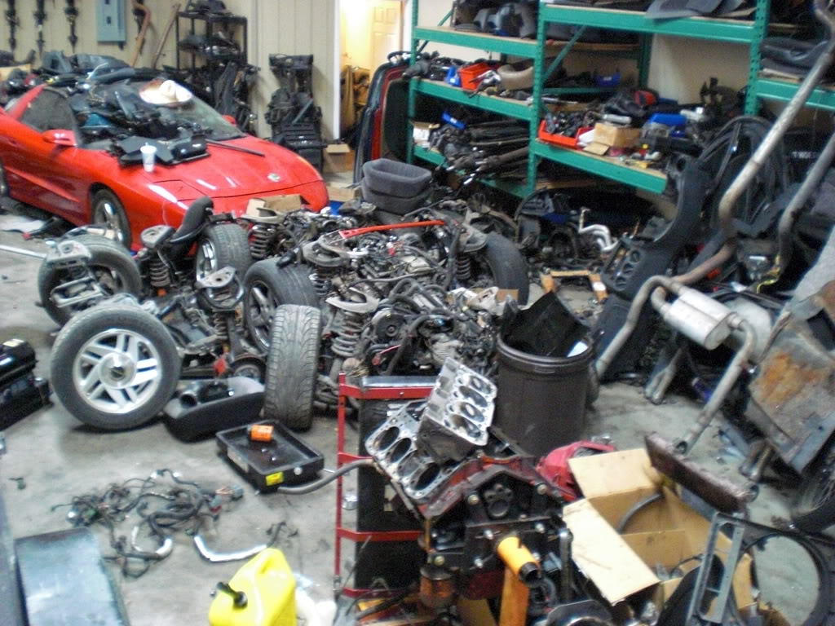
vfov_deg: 37.7
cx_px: 418
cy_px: 313
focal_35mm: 38
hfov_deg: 49.0
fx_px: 917
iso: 800
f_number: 3.1
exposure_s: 1/20
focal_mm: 6.3
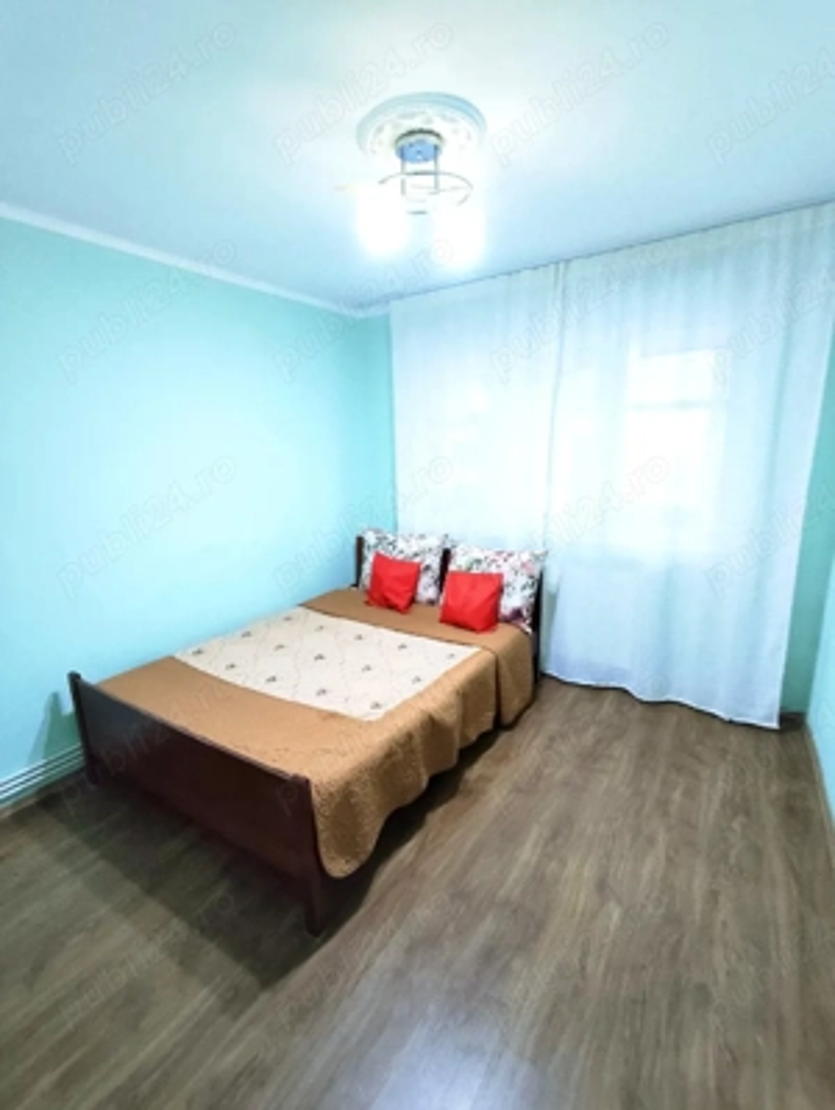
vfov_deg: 98.1
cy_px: 555
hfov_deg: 81.8
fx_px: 482
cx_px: 418
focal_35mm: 15
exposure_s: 1/50.3
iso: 800
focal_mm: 1.65
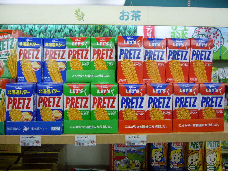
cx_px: 112
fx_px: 250
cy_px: 83
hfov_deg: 49.0
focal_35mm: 38
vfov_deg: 37.7
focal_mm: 5.8
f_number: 2.8
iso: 100
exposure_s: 1/40
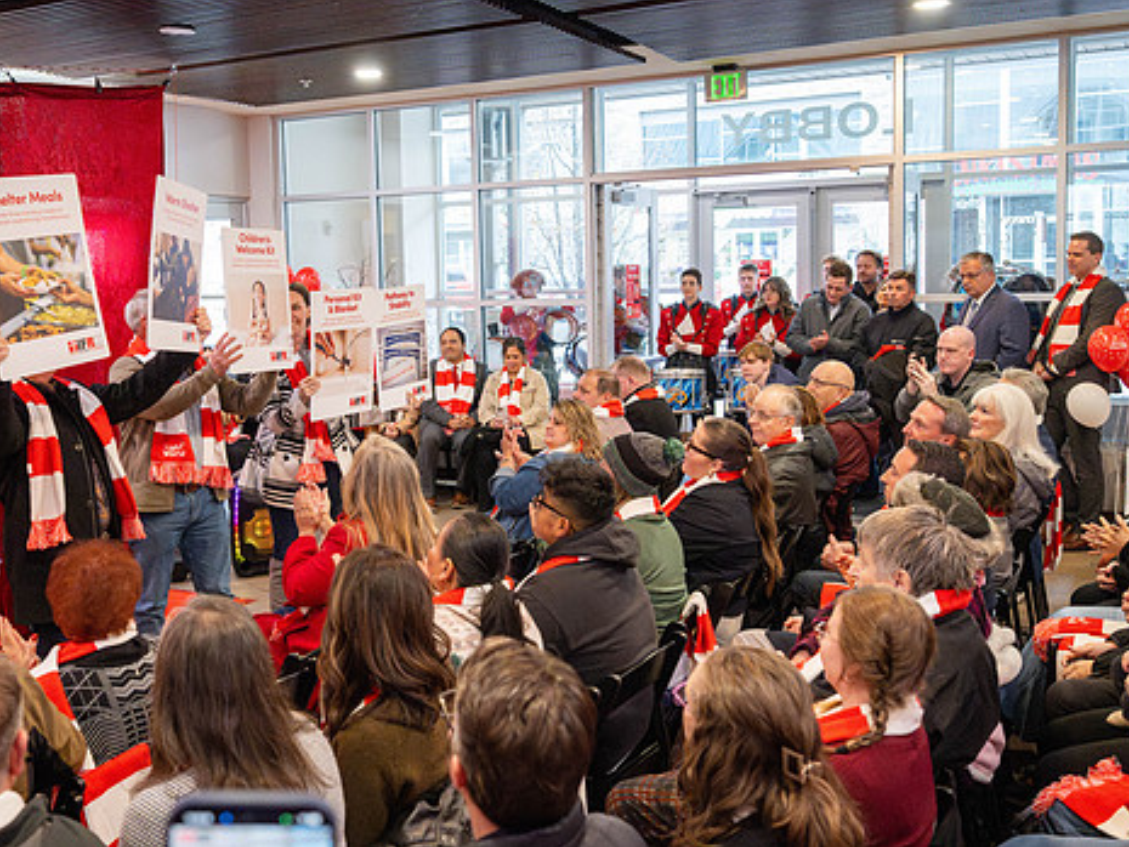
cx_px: 447
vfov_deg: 39.6
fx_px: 1174
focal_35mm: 36
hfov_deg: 51.0
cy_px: 380
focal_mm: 30
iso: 8000
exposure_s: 1/400
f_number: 4
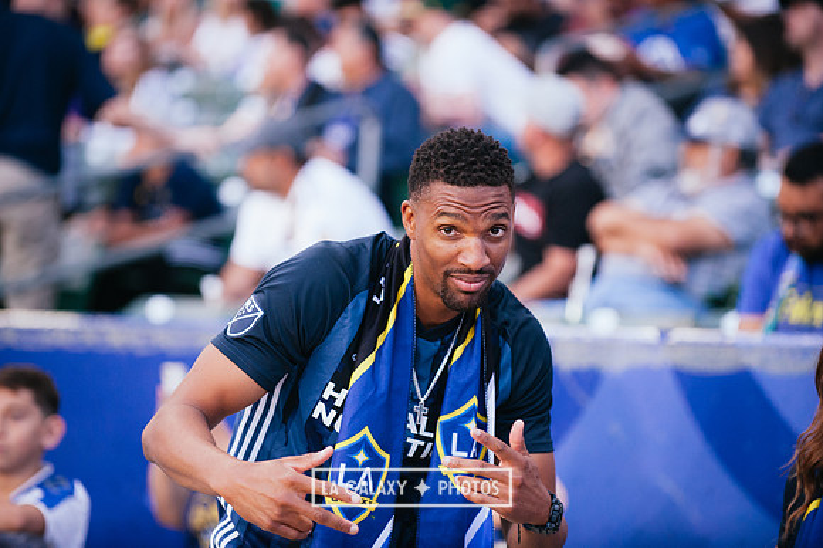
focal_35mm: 160
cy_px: 274
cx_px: 412
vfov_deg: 8.6
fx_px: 3656
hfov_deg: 12.8
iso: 1600
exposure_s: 1/640
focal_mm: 160
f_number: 2.8
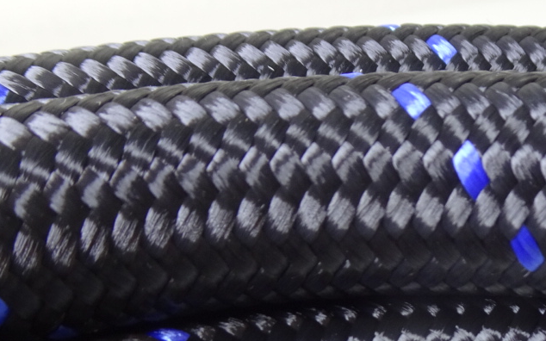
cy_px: 339
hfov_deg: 30.1
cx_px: 500
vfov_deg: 19.4
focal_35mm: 65
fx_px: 967
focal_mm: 4.6
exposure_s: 1/30
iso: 100
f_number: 3.5
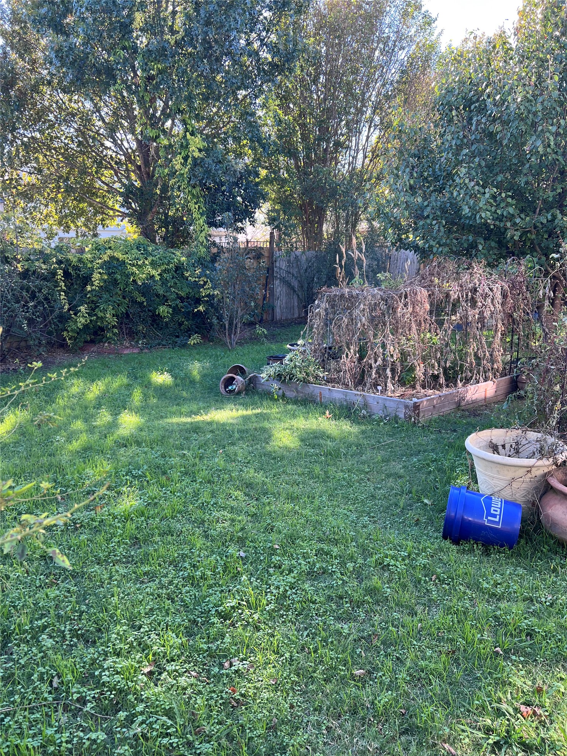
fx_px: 568
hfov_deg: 53.1
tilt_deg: -11.1
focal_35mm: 26
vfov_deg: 67.3
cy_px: 378
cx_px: 284
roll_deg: +1.4
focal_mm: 5.7
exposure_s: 1/224
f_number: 1.5
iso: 40
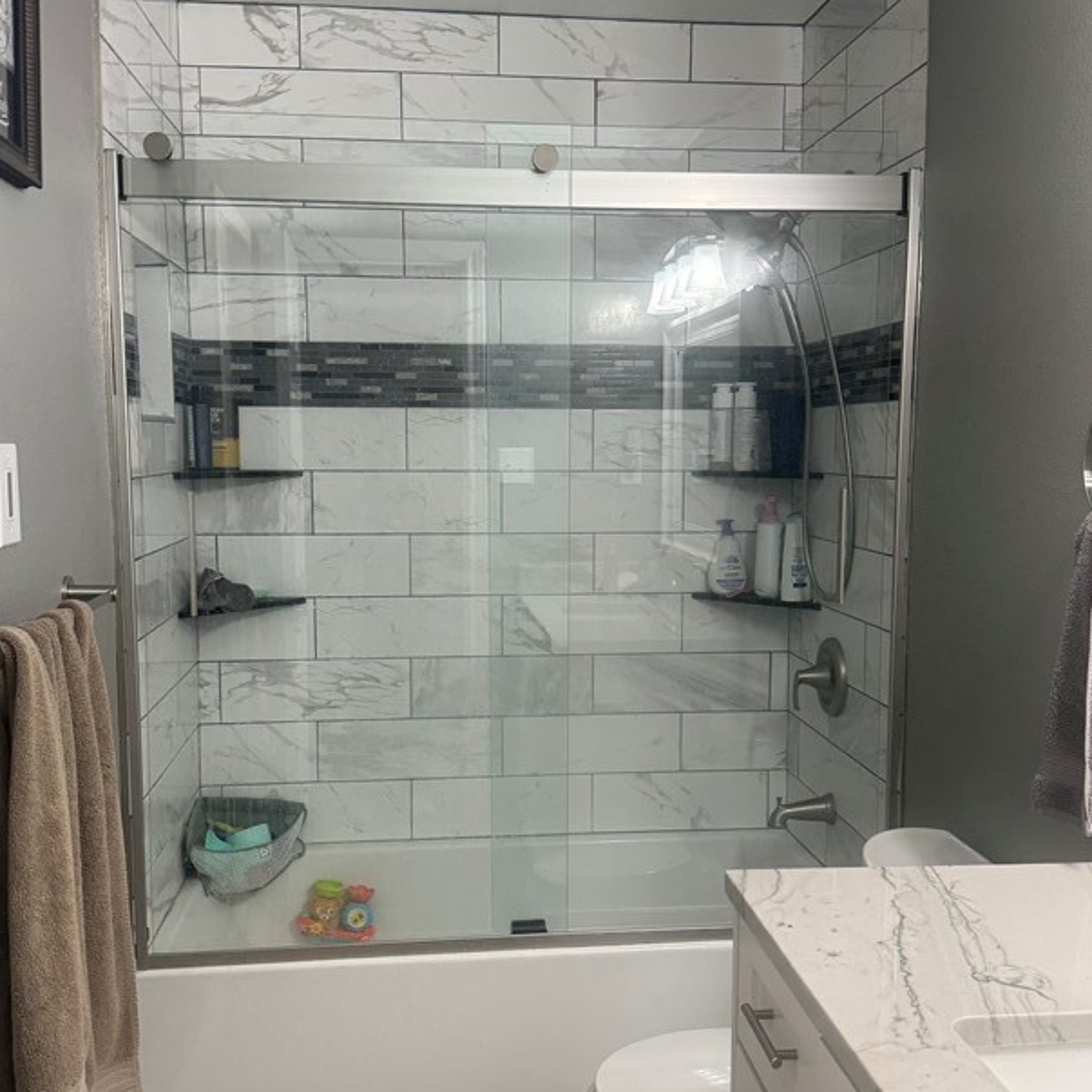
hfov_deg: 46.0
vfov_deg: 46.0
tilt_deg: -7.0
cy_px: 589
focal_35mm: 36
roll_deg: -1.1
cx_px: 552
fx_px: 1285
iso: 200
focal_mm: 6.76
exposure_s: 1/120
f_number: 1.78
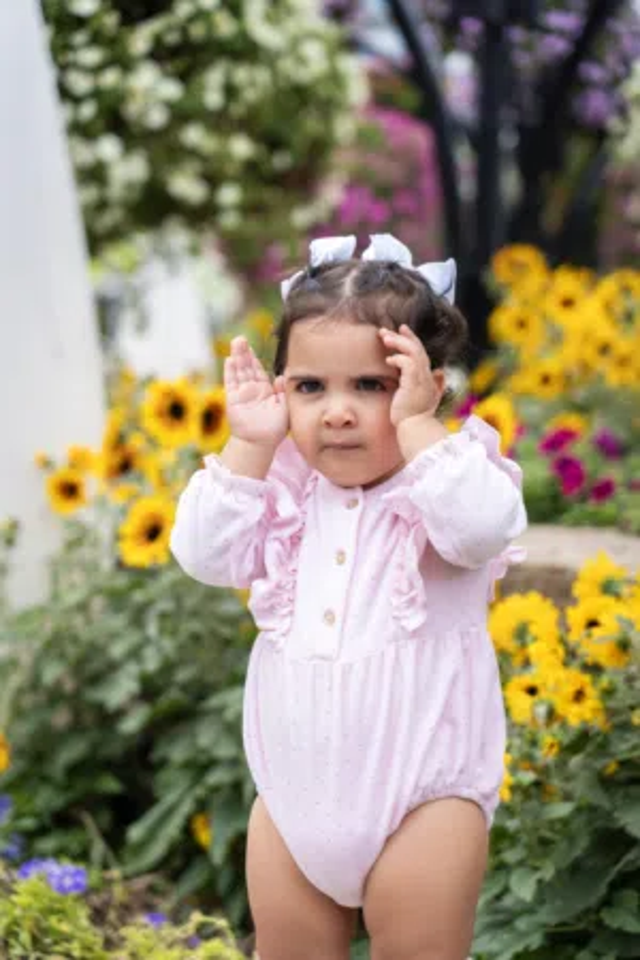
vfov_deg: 19.5
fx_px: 2800
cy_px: 480
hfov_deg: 13.0
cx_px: 320
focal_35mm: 105
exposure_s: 1/250
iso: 50
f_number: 4
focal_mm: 105
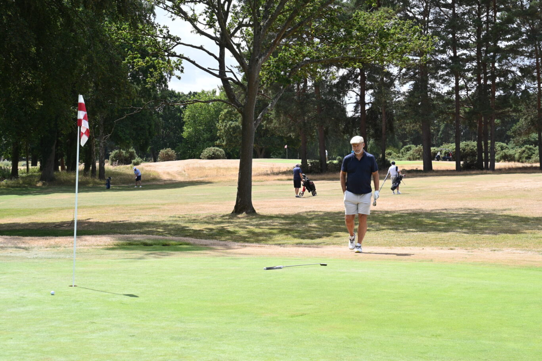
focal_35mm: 70
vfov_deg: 19.4
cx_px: 271
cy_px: 180
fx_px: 1053
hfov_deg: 28.9
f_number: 14
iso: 200
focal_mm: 70
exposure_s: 1/100
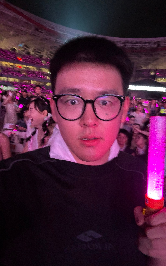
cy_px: 133
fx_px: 181
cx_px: 93
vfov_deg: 72.5
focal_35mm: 25
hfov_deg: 49.2
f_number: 1.9
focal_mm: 2.69
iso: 640
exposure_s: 1/19
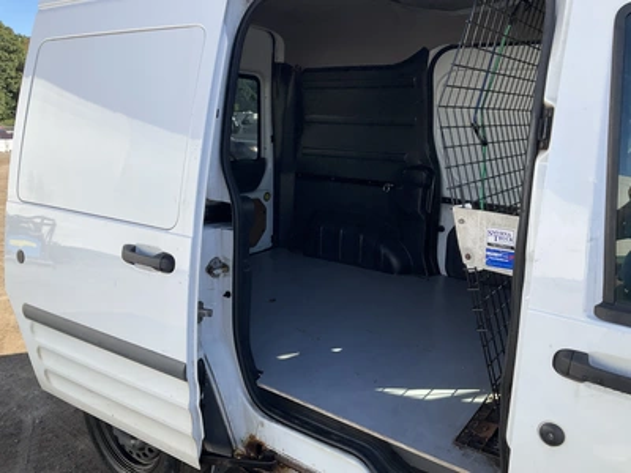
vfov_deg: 48.2
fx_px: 529
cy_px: 236
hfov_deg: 61.7
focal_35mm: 29
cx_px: 316
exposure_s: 1/719
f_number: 1.8
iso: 25
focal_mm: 3
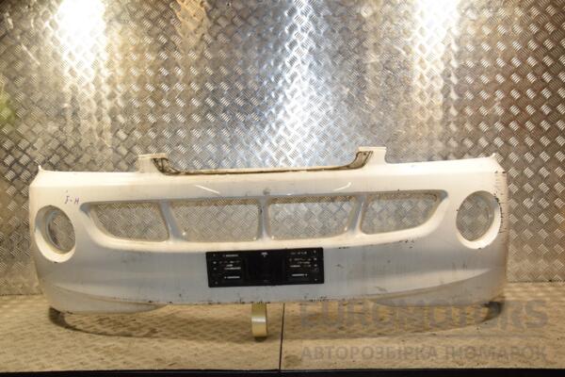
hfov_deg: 49.6
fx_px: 612
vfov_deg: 34.2
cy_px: 188
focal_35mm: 39
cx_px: 282
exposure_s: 1/200
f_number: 7.1
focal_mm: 26
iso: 800
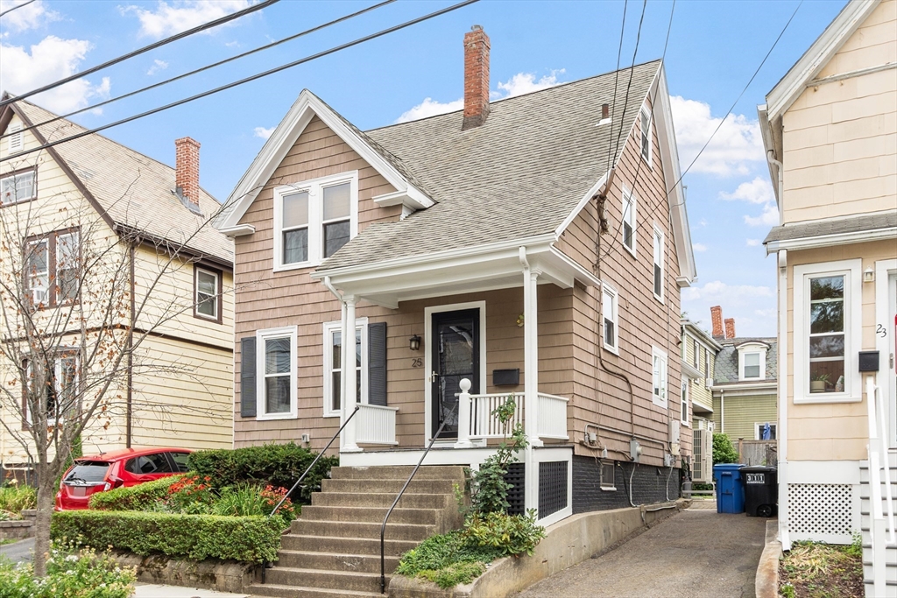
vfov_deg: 42.3
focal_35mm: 31
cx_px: 448
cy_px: 299
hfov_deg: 60.3
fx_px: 772
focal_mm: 21
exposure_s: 1/100
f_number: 8
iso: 100
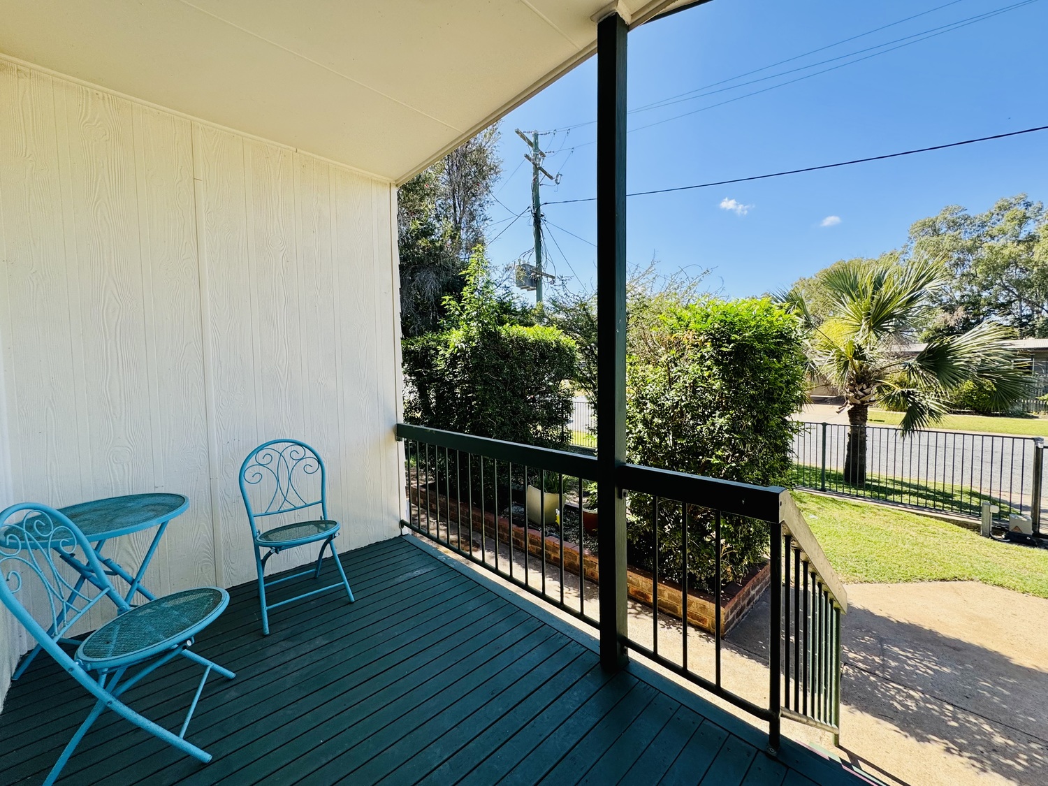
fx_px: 424
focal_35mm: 14
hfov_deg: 102.1
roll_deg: +0.7
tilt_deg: -2.7
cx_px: 524
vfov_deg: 85.7
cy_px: 393
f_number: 2.2
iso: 40
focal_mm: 2.22
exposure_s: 1/451
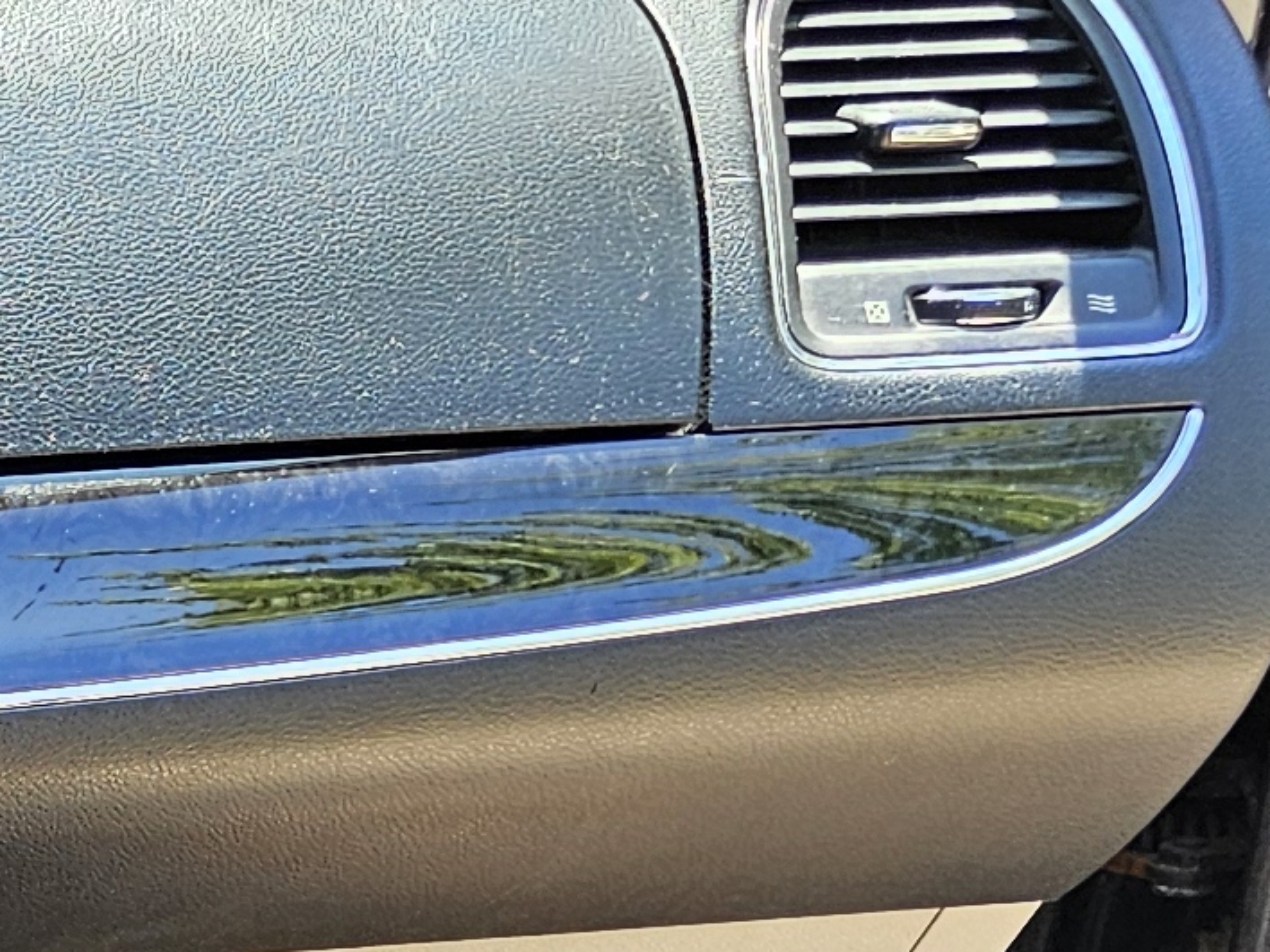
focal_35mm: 130
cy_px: 1915
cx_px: -1720
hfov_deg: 12.3
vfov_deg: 10.5
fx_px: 4769
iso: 50
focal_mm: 6.3
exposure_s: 1/180
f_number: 1.7
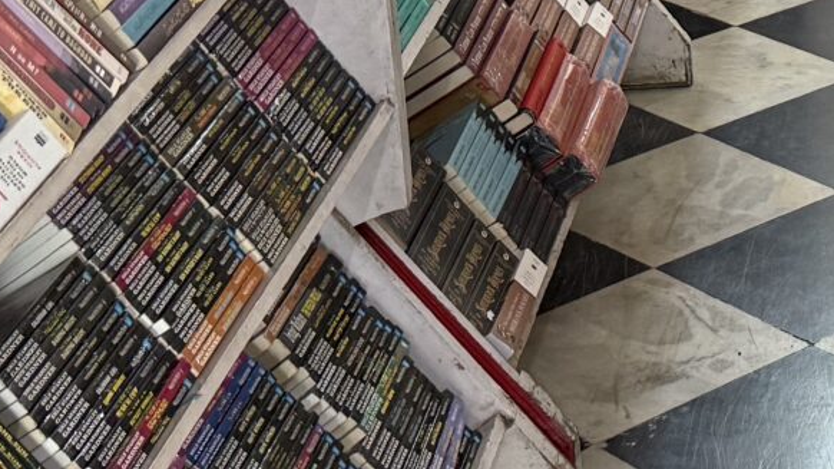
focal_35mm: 115
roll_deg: +1.4
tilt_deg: -17.9
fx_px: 2542
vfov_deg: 10.4
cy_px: -57
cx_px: 1078
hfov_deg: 17.5
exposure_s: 1/50
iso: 200
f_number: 1.78
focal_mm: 6.76
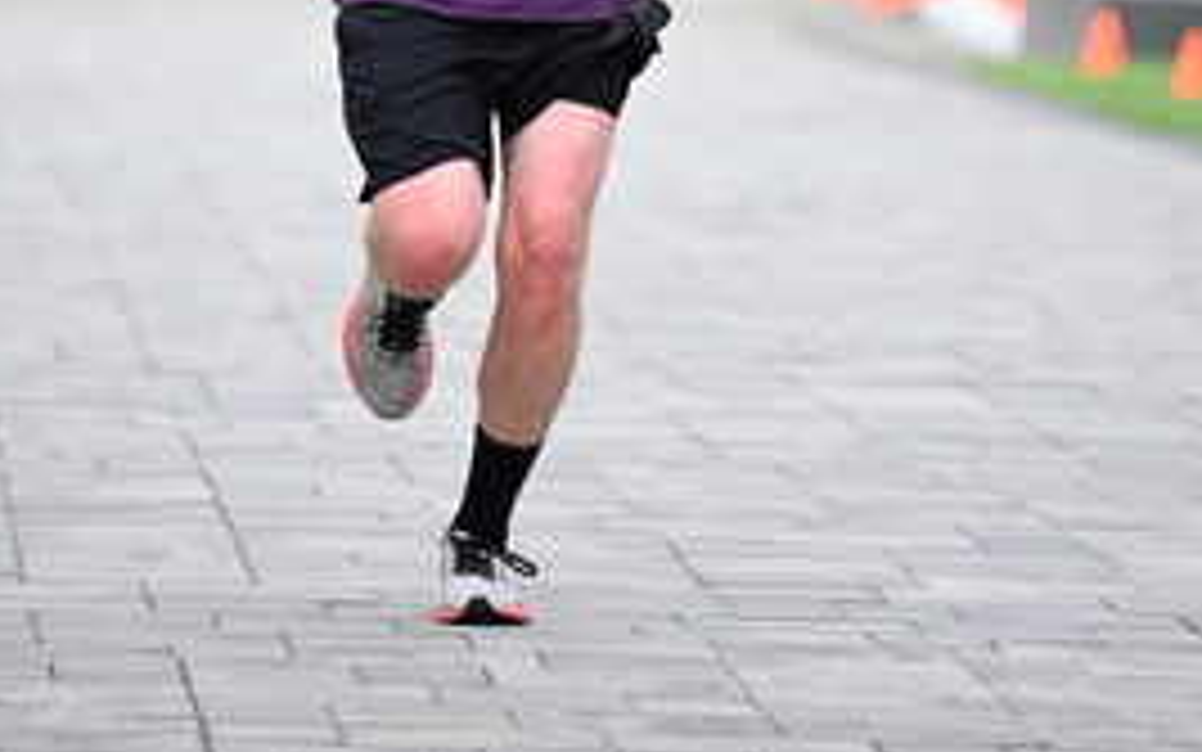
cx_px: 628
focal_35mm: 420
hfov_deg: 5.0
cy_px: -356
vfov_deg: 3.1
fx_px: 13761
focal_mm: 200
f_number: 2.8
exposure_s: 1/2000
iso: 800
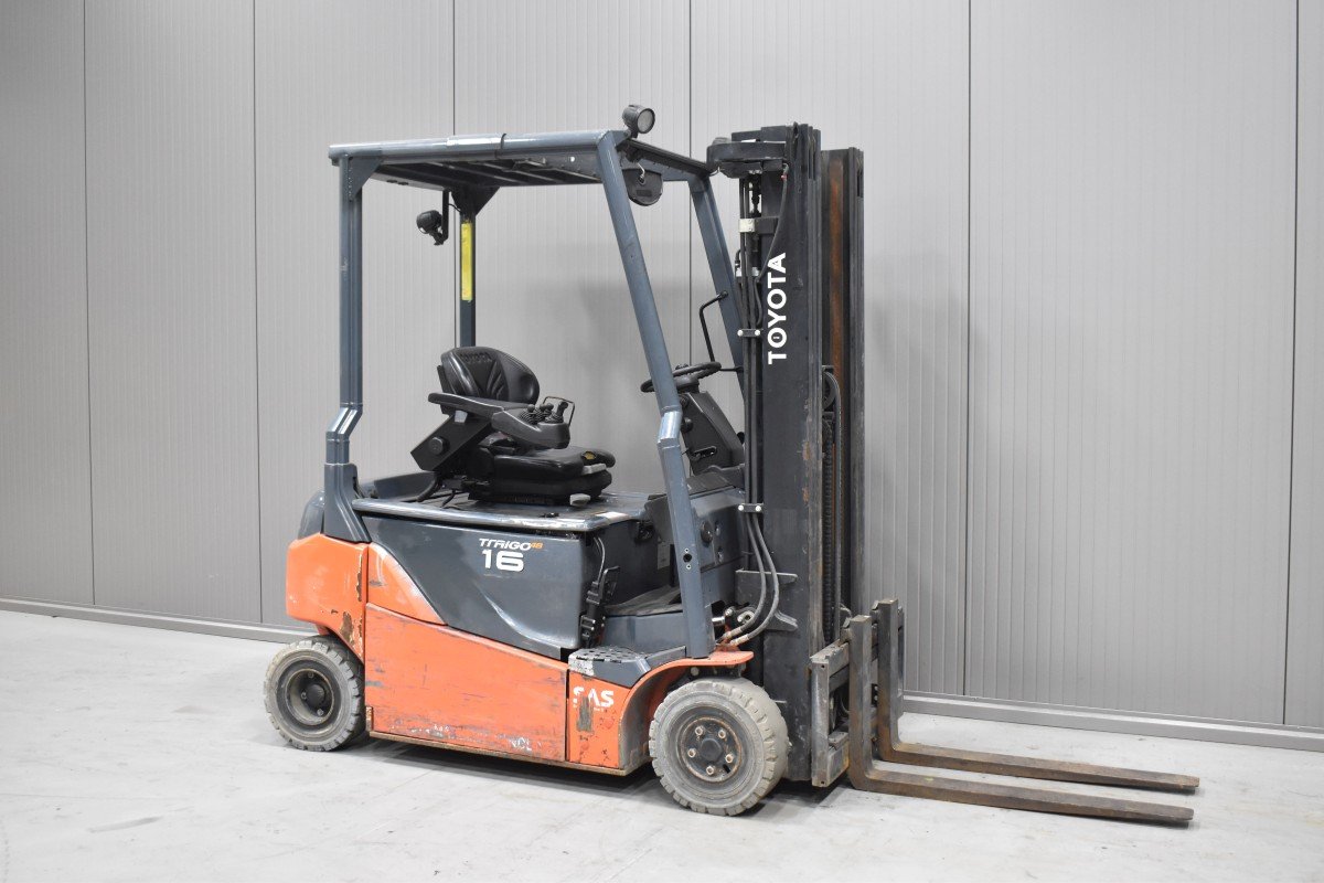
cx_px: 662
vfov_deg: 36.9
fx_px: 1324
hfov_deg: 53.1
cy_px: 442
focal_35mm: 36
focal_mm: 24
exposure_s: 1/30
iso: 1600
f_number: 4.5
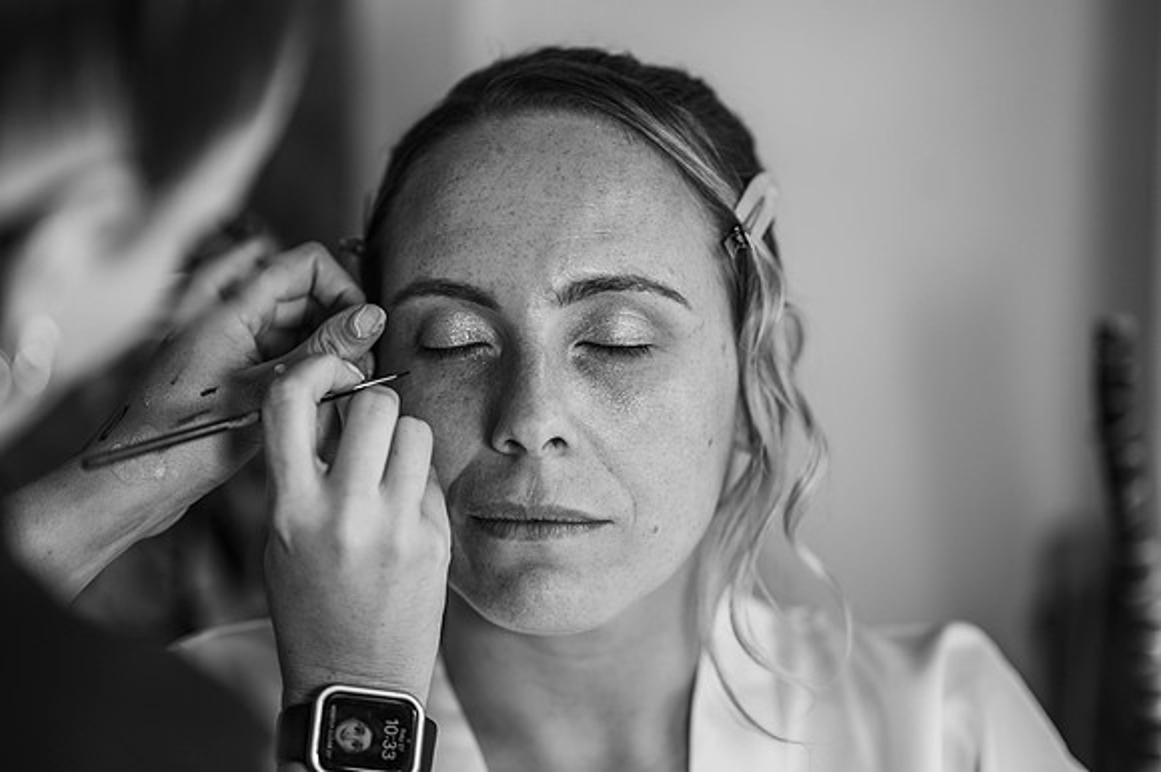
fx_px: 2740
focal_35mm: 85
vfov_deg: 16.1
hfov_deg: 23.9
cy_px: 386
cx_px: 580
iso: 110
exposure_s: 1/200
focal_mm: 85
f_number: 2
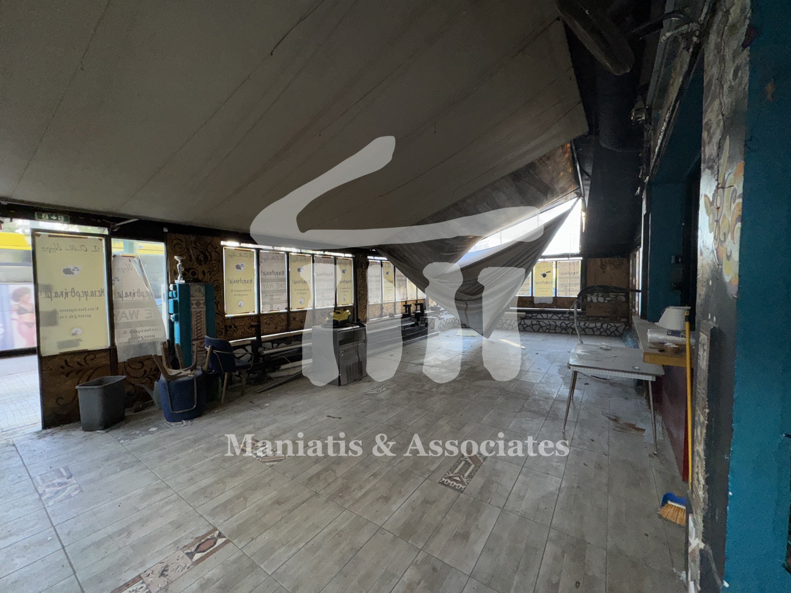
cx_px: 396
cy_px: 296
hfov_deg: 102.1
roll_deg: +1.6
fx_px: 320
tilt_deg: -4.1
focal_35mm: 14
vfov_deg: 85.7
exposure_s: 1/84
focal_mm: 2.22
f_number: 2.2
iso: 80
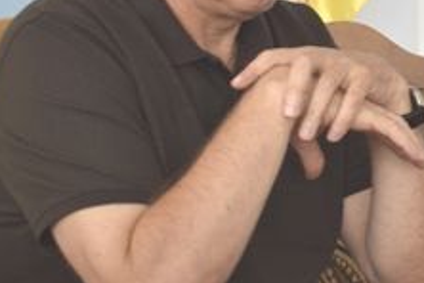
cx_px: 607
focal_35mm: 172
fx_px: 2026
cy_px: 122
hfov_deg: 11.5
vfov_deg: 8.0
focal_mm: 34
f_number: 5
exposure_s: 1/200
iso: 400
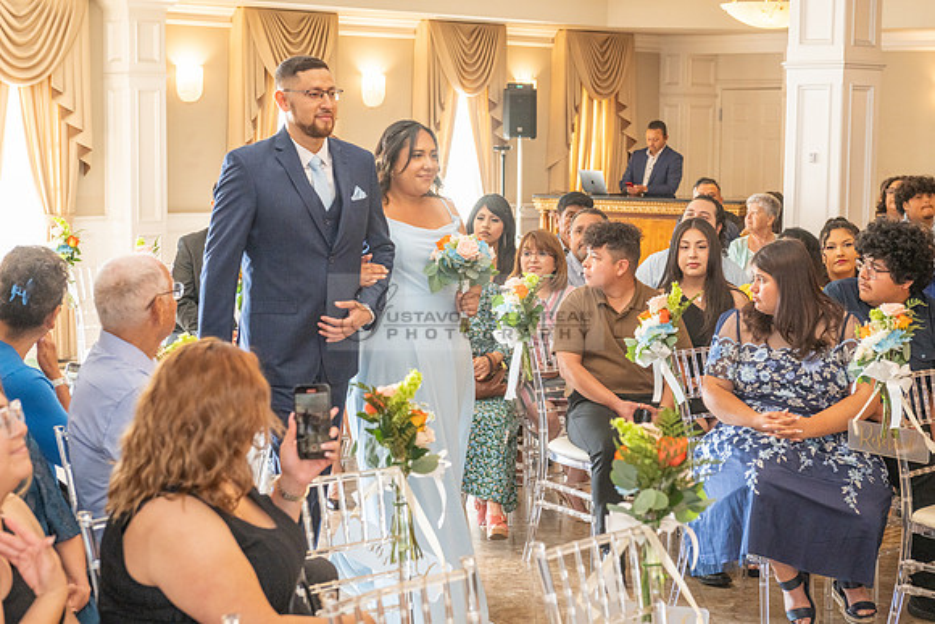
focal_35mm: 70
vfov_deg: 19.5
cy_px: 312
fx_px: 1818
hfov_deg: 28.8
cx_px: 468
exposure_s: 1/200
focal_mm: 70
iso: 1250
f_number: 6.3
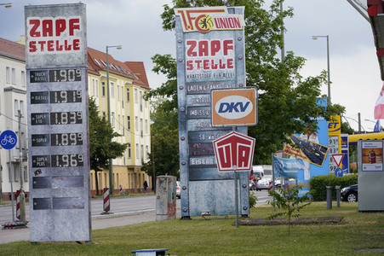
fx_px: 1322
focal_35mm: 124
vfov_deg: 11.0
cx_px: 192
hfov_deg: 16.5
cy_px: 128
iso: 320
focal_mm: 124
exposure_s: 1/320
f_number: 8
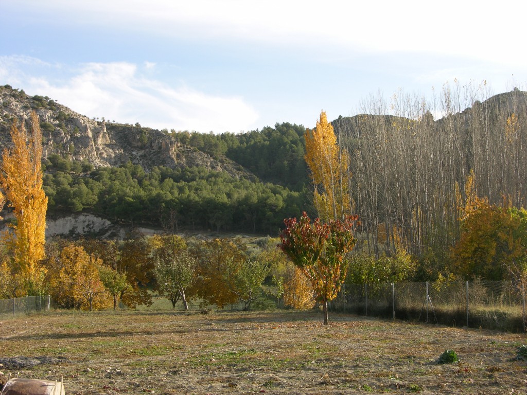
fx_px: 883
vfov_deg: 25.2
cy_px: 198
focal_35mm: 58
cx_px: 264
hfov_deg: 33.2
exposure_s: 1/182
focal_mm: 14.7
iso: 50
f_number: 5
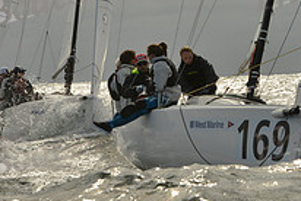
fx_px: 1649
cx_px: 180
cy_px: 69
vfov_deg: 7.0
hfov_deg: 10.4
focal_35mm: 197
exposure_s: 1/1000
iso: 400
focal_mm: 70
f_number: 16
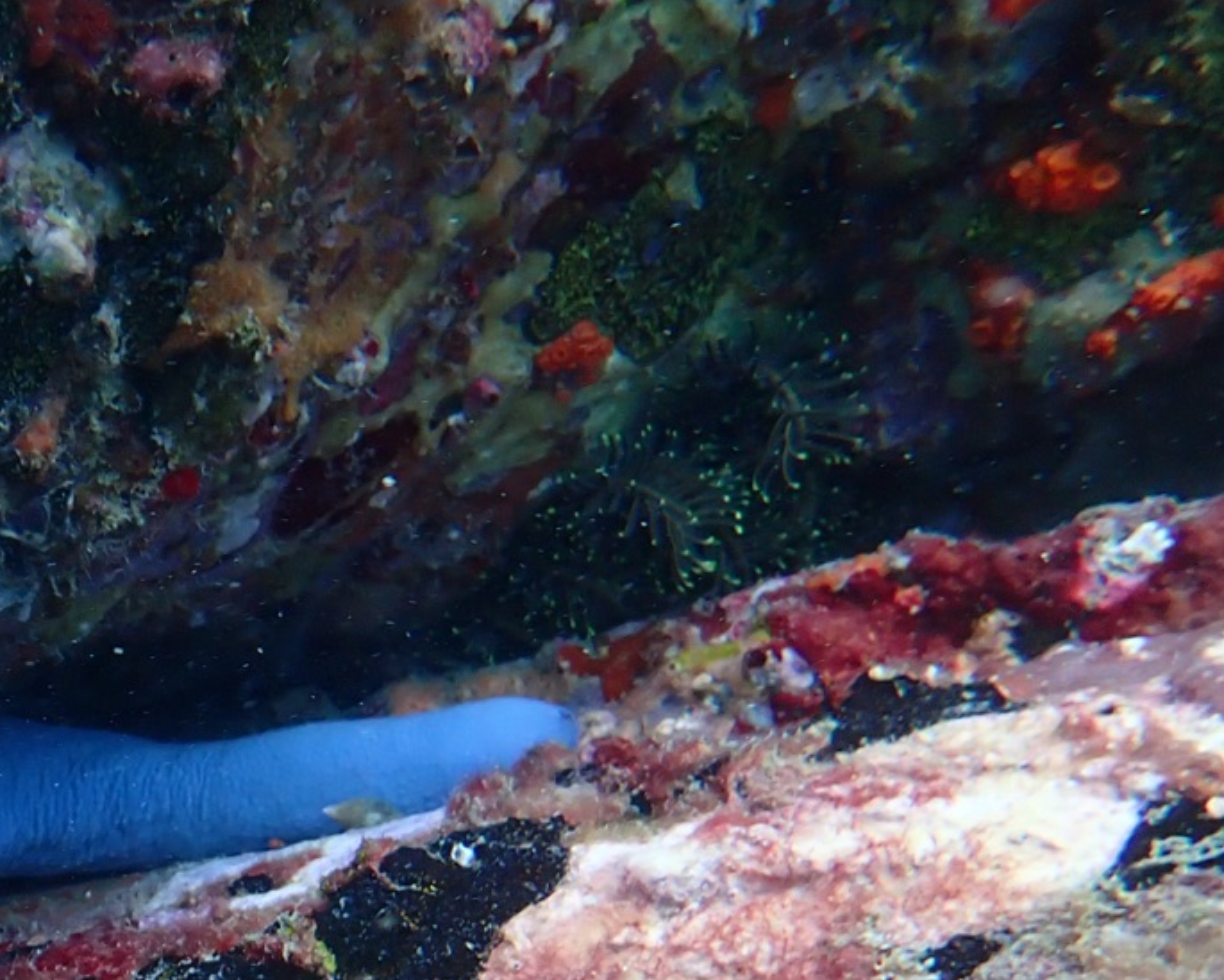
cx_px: -191
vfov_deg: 25.5
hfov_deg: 29.1
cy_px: 951
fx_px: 2065
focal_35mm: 57
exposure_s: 1/125
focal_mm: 4.5
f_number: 2.8
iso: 125
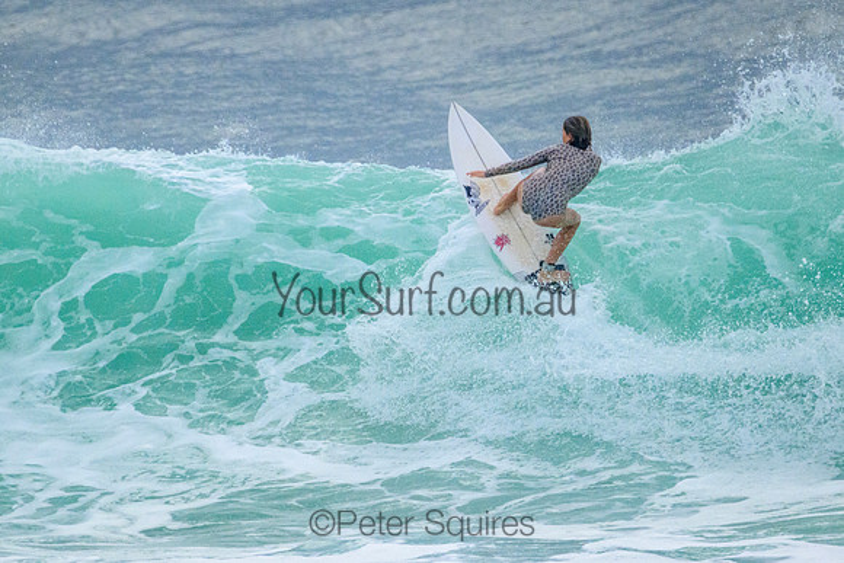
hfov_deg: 1.9
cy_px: 235
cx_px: 458
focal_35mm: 1100
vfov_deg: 1.3
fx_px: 25787
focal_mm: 800
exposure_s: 1/2000
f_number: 11
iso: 2800
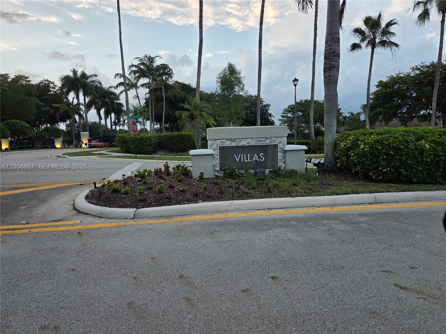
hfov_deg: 73.9
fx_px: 296
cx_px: 223
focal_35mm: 23
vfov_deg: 58.9
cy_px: 167
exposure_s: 1/180
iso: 100
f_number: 1.7
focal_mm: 6.3
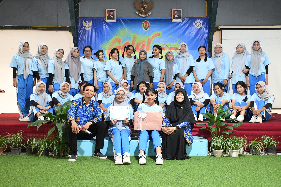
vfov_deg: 34.2
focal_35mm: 39
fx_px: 304
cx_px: 140
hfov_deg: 49.6
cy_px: 94
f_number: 5
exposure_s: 1/60
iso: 3200
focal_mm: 26
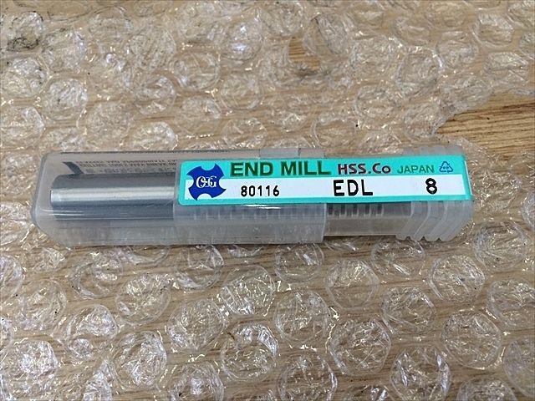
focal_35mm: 29
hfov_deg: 61.7
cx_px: 268
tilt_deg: -67.1
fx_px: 448
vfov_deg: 48.2
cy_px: 200
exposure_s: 1/30
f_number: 2.2
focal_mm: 4.15
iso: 32
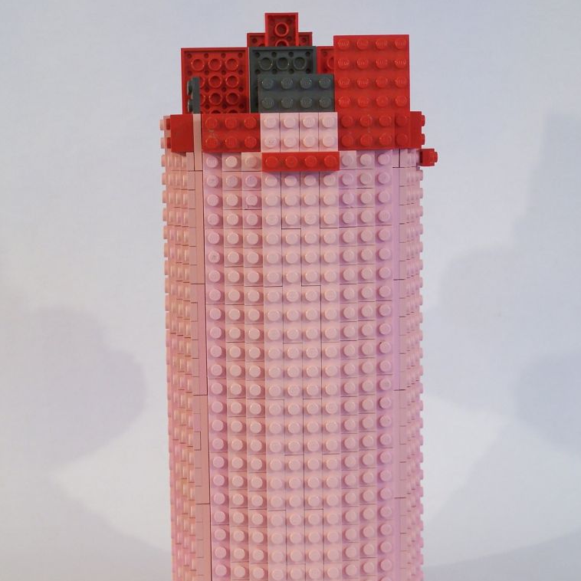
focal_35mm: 80
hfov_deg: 21.7
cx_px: 294
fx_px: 1519
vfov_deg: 21.6
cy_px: 329
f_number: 3.2
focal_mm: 11.1
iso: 80
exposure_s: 1/3
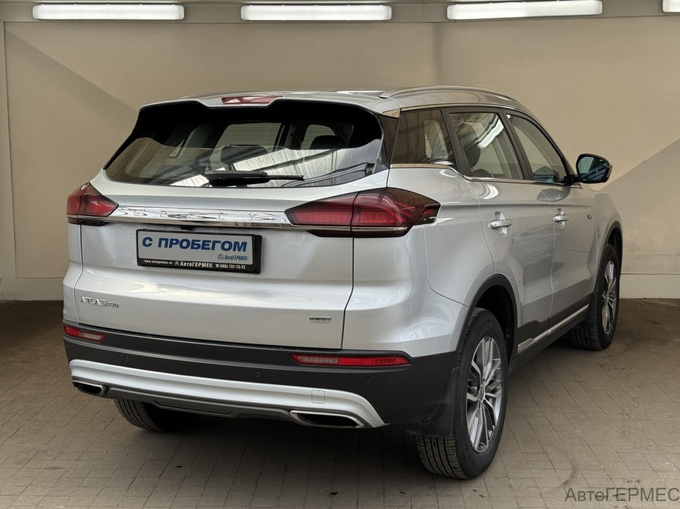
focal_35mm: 49
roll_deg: -0.3
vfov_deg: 29.7
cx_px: 341
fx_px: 962
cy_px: 250
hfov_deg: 38.9
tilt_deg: -8.9
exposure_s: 1/1193
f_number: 1.78
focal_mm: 6.76
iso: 64
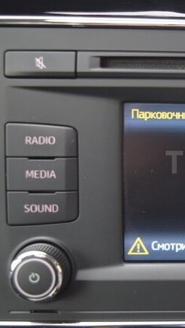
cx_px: 244
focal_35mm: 72
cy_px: 162
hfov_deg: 15.9
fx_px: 628
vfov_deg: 29.4
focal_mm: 30
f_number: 4.2
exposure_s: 1/40
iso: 400
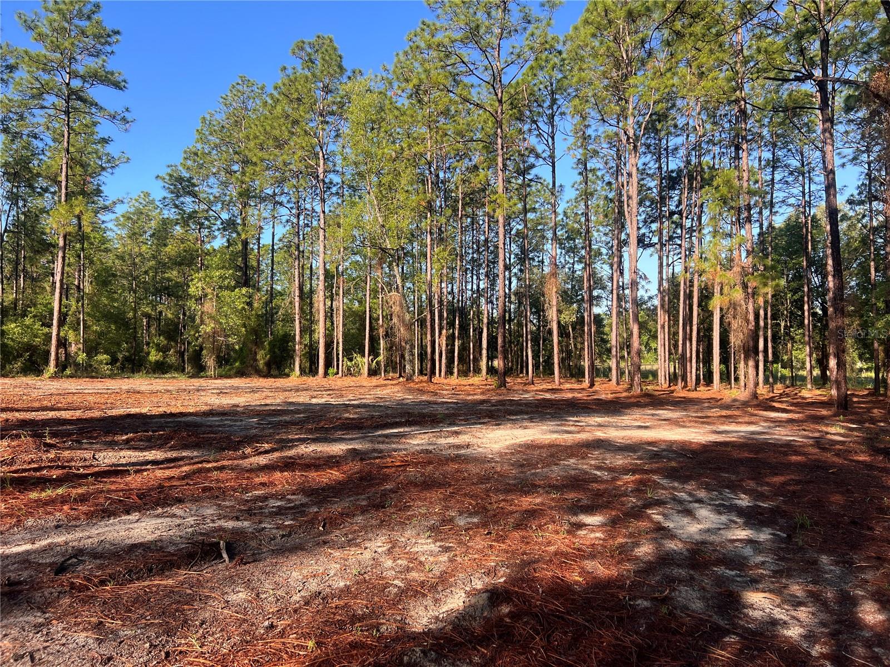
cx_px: 445
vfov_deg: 53.1
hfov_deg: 67.3
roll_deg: -0.2
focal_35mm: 26
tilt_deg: +1.6
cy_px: 334
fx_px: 668
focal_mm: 5.7
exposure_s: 1/1124
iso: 50
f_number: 1.5
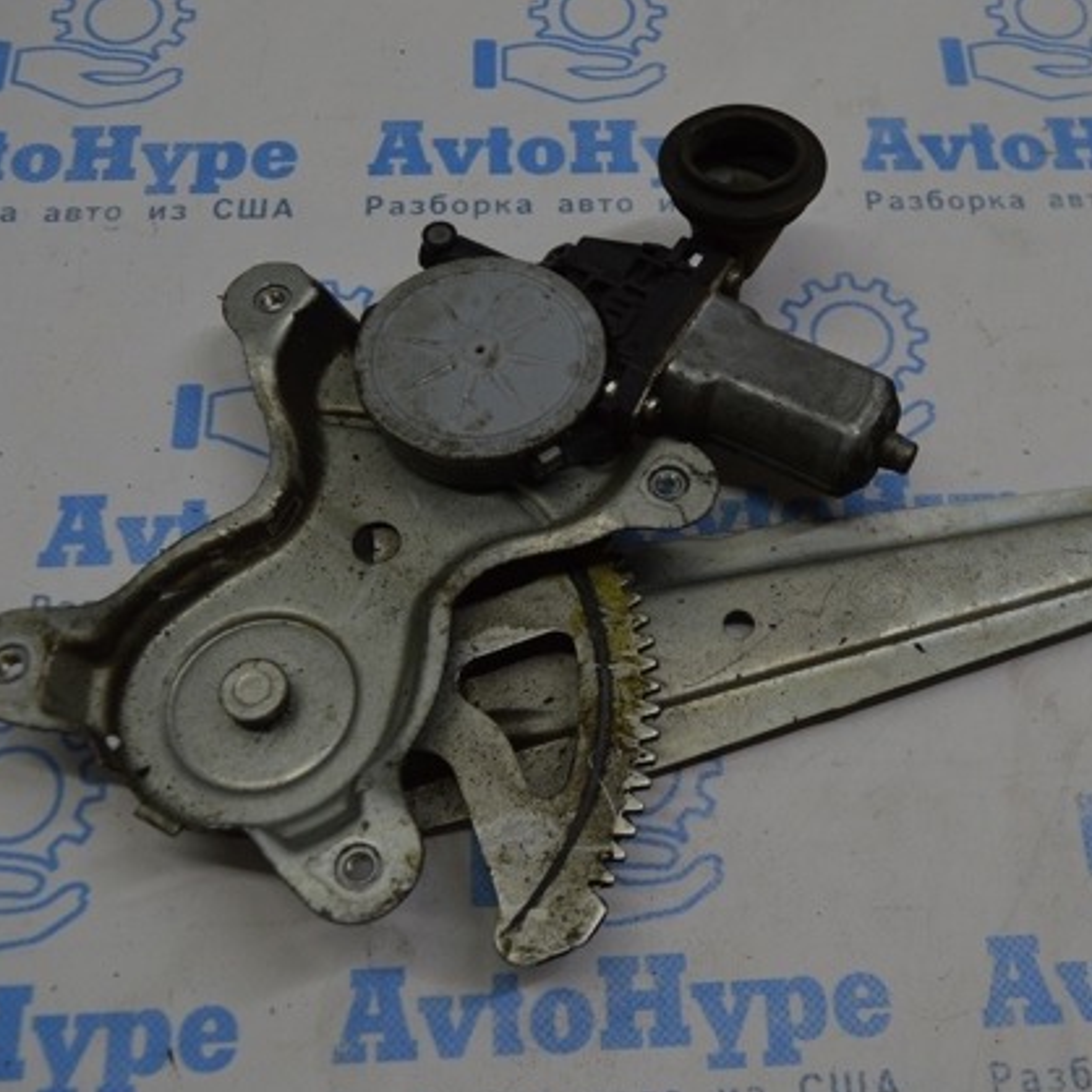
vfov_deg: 42.8
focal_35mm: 39
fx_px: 1392
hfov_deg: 42.7
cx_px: 643
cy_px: 550
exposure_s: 1/60
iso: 160
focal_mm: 20
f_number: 5.6
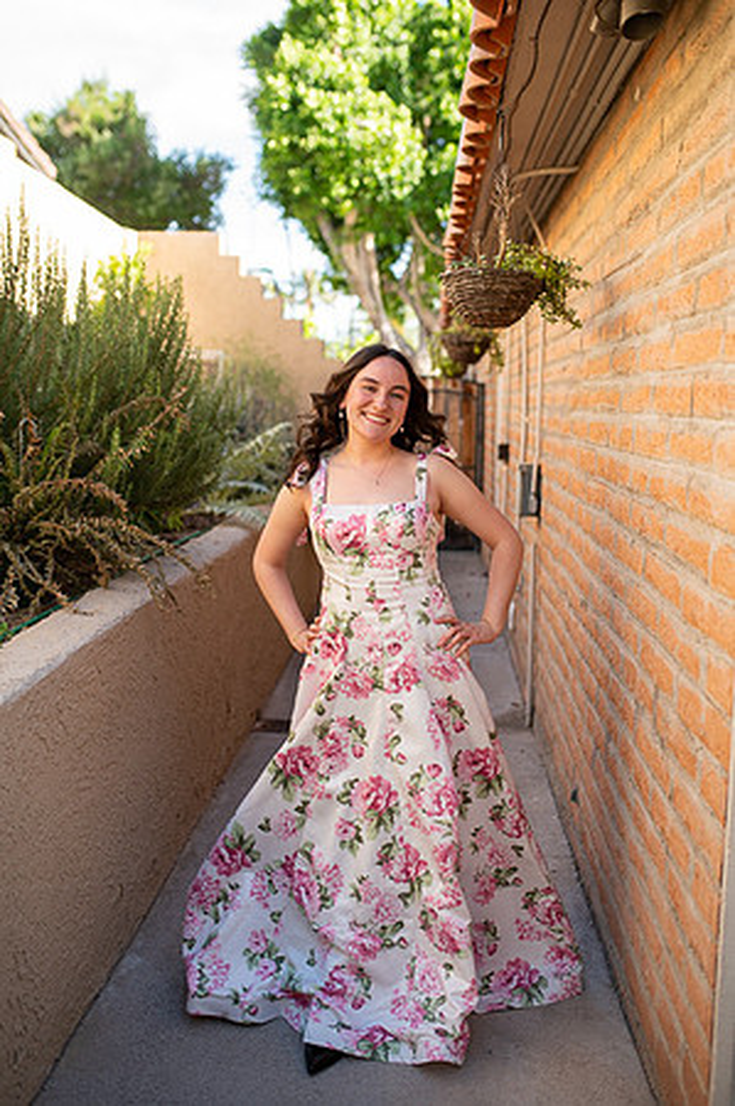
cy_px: 553
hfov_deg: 37.8
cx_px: 368
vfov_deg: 54.5
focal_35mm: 35
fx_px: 1074
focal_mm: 35
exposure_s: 1/640
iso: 100
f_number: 2
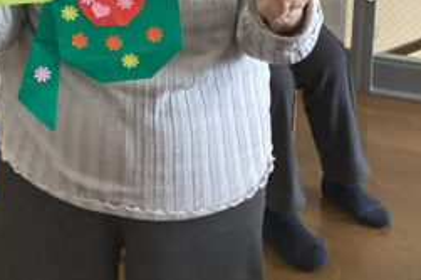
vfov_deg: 14.3
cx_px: 122
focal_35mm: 90
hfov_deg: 22.5
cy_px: -127
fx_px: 1052
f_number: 2.4
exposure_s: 1/50
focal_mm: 3.3
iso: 200
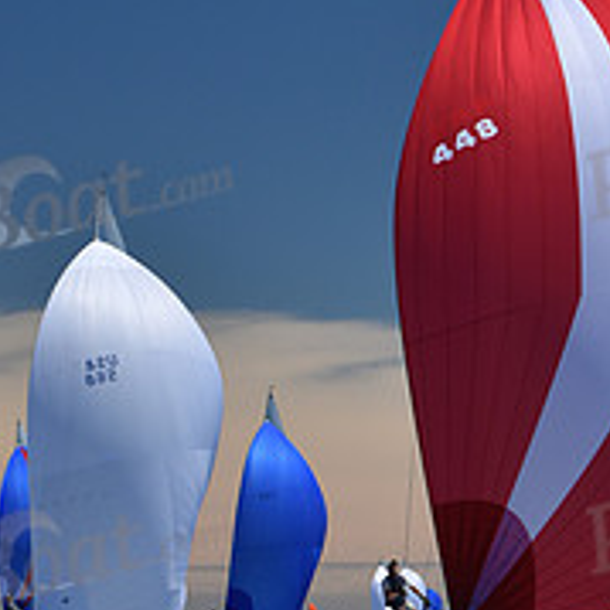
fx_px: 3848
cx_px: 411
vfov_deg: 9.1
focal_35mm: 193
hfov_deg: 9.1
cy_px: 358
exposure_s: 1/800
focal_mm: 70
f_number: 6.3
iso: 250
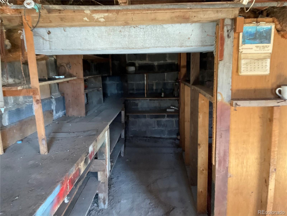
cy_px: 108
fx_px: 240
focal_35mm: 29
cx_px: 144
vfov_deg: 48.2
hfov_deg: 61.7
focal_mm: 3
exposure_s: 1/60
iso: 200
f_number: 1.8
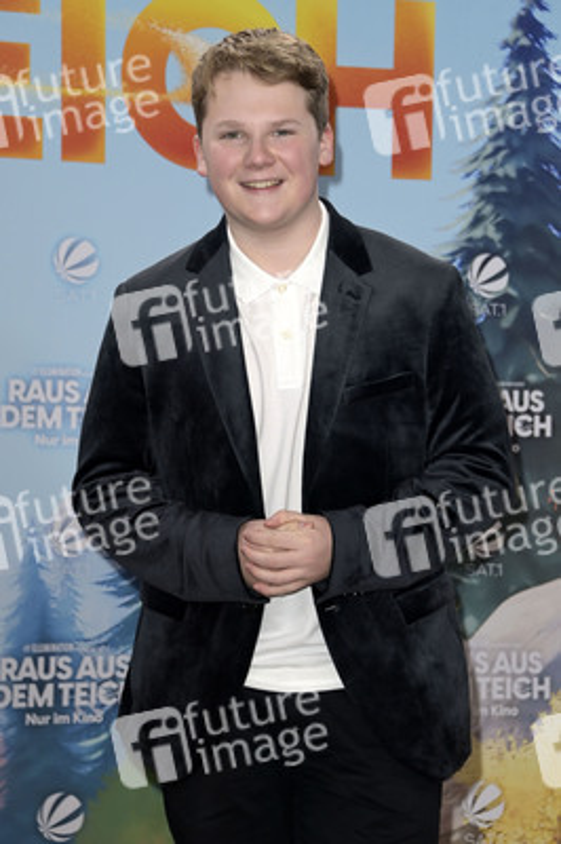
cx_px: 280
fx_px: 2622
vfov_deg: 18.3
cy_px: 422
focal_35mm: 112
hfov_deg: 12.2
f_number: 5.6
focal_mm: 112
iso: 640
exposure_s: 1/250
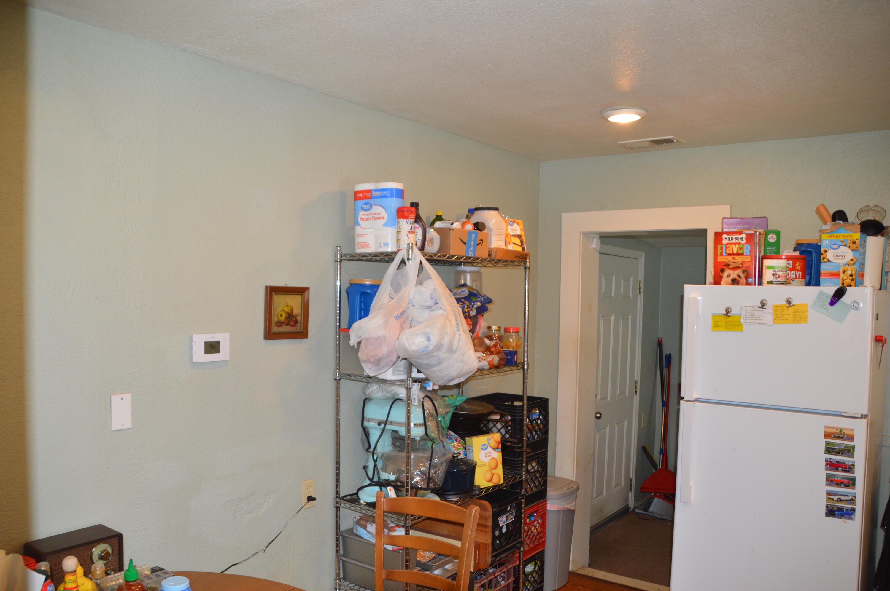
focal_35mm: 27
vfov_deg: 47.8
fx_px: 667
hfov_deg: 67.4
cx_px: 445
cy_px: 296
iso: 400
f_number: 4
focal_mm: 18
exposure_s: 1/60
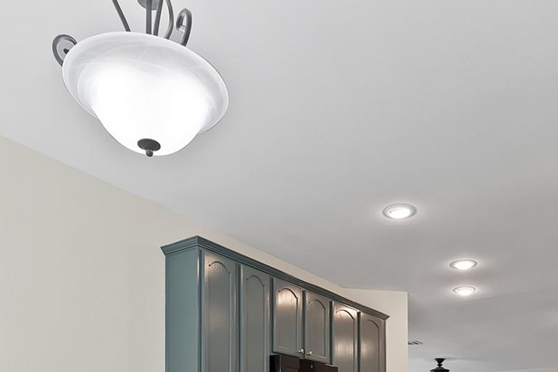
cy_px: 448
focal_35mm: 31
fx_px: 481
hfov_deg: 59.7
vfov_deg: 34.0
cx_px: 341
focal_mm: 12
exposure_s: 1/8
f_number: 8
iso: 640
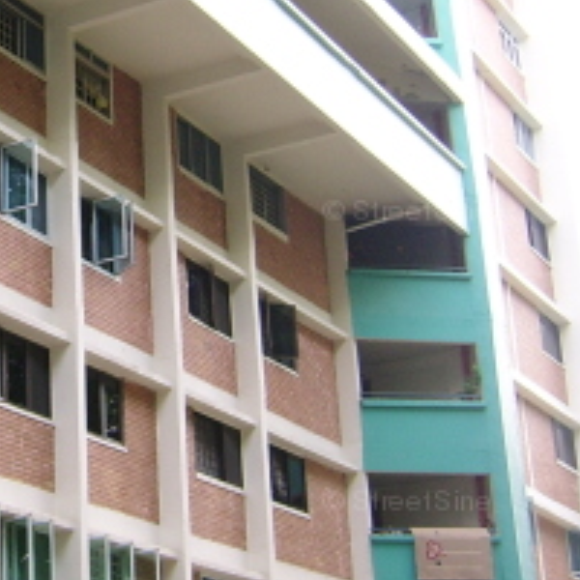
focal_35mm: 85
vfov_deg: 20.4
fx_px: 1611
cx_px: -41
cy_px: 215
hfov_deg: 19.6
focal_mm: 5.95
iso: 100
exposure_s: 1/148
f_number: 2.8
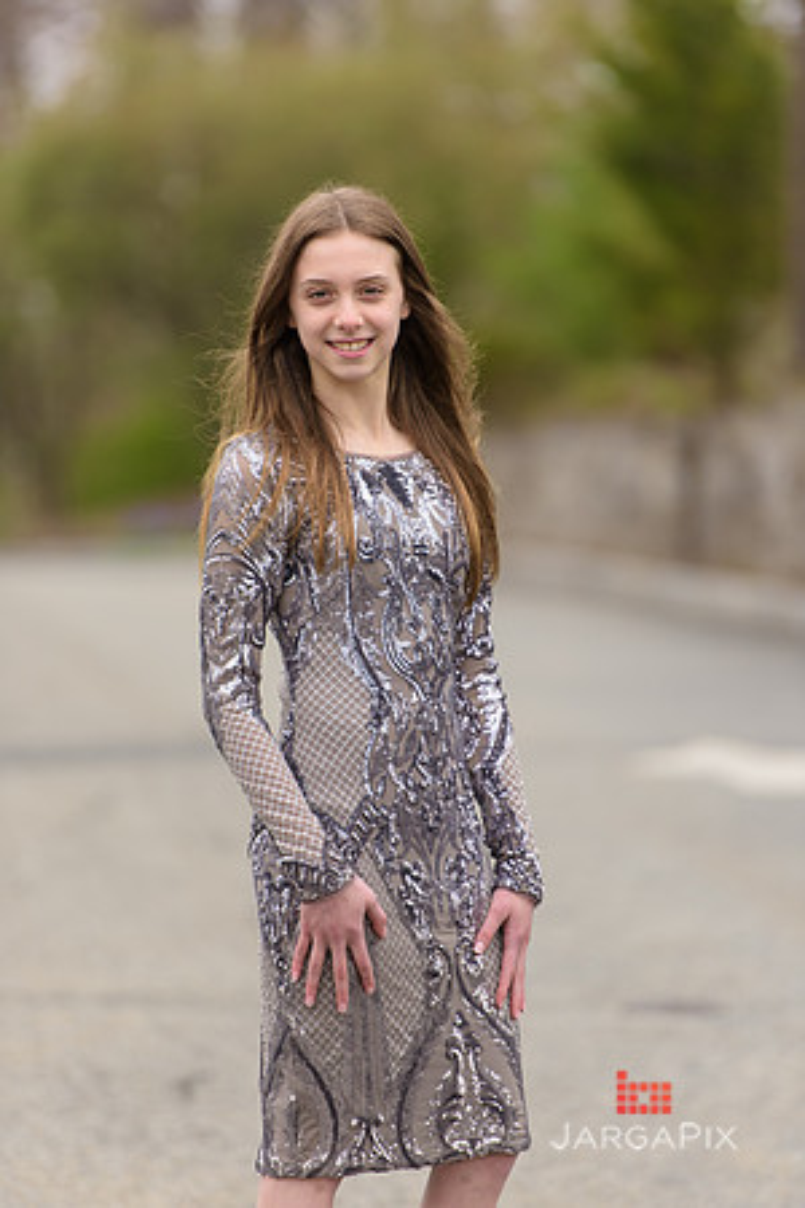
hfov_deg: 6.9
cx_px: 402
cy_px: 604
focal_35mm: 200
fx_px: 6708
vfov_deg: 10.3
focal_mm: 200
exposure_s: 1/1000
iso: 400
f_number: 3.2
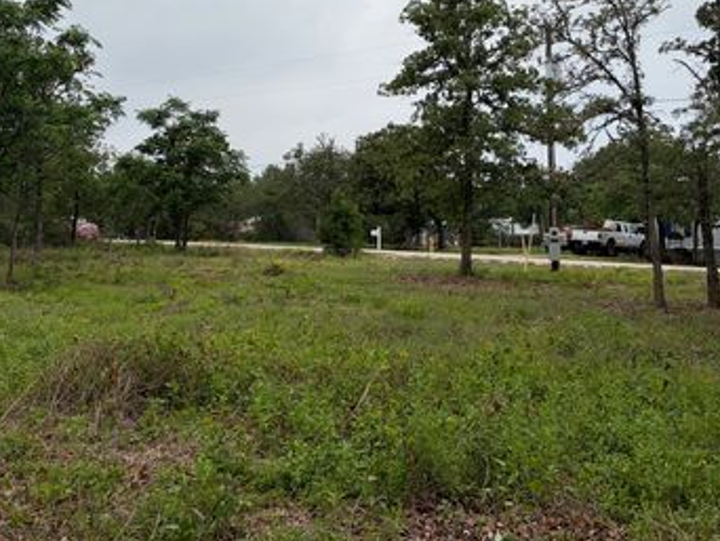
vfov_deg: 37.3
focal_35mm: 38
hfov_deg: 48.9
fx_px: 791
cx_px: 335
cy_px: 172
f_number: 1.6
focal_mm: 5.96
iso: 64
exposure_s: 1/5348
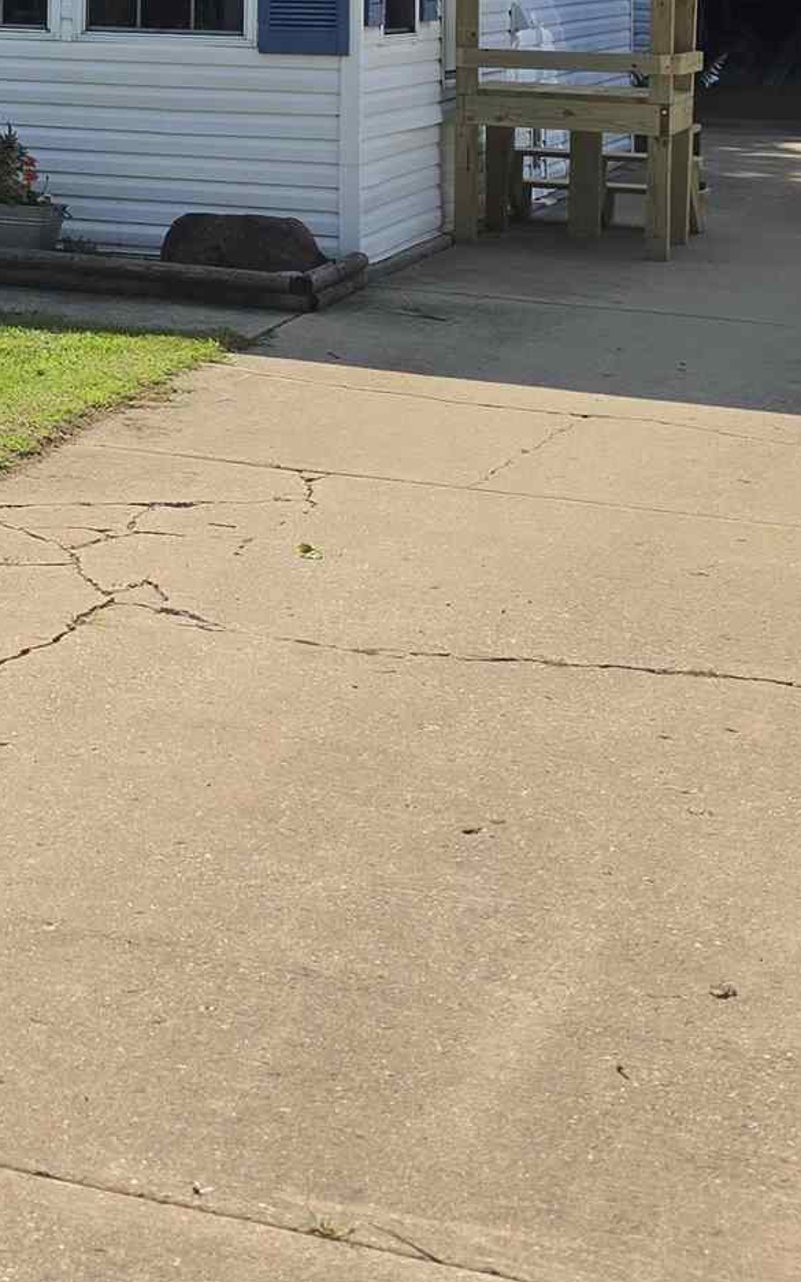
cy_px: -112
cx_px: -618
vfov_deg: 24.2
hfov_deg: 14.5
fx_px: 2794
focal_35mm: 80
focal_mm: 6.5
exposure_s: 1/7939
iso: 50
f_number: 1.4
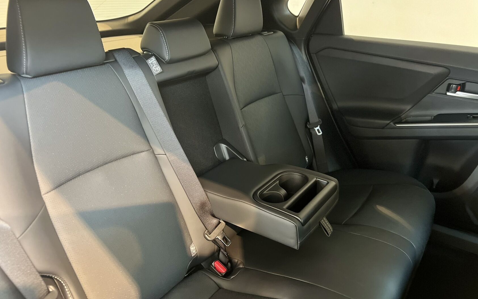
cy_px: 140
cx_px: 238
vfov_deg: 44.5
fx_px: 365
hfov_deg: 66.5
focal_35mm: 28
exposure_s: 1/25
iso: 500
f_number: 1.5
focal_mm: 5.7
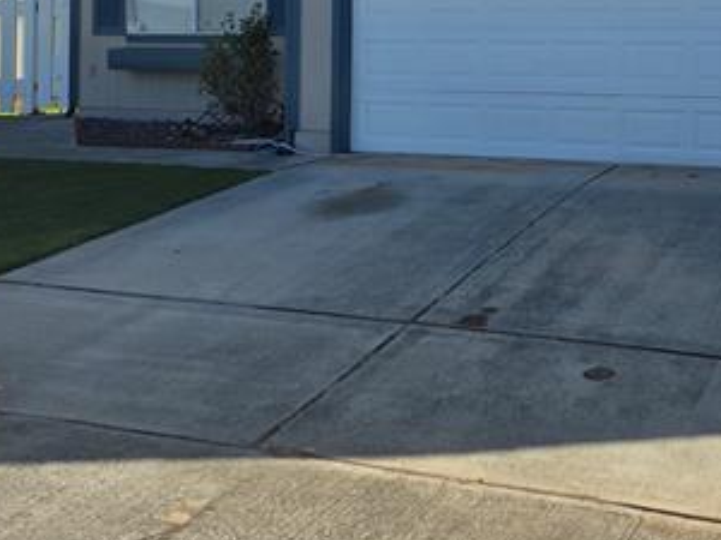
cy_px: 36
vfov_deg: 28.3
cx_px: 584
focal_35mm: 49
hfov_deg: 37.4
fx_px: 1021
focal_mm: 6.3
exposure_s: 1/7944
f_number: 1.7
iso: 64
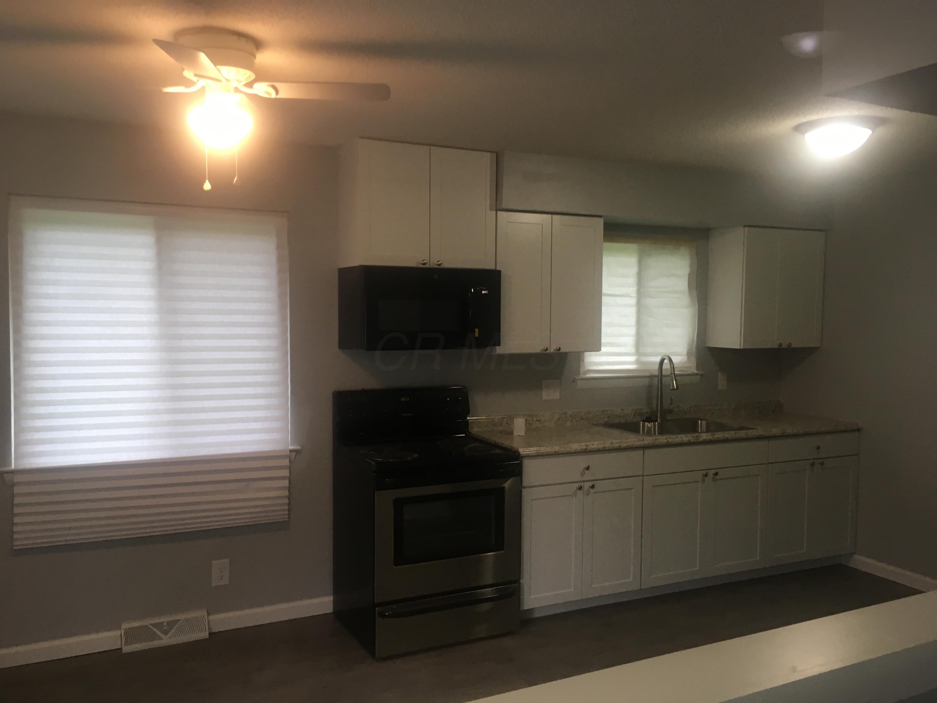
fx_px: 785
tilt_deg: -6.4
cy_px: 352
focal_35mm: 29
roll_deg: -0.8
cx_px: 468
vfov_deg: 48.2
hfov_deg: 61.7
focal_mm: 4.15
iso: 80
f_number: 2.2
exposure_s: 1/33
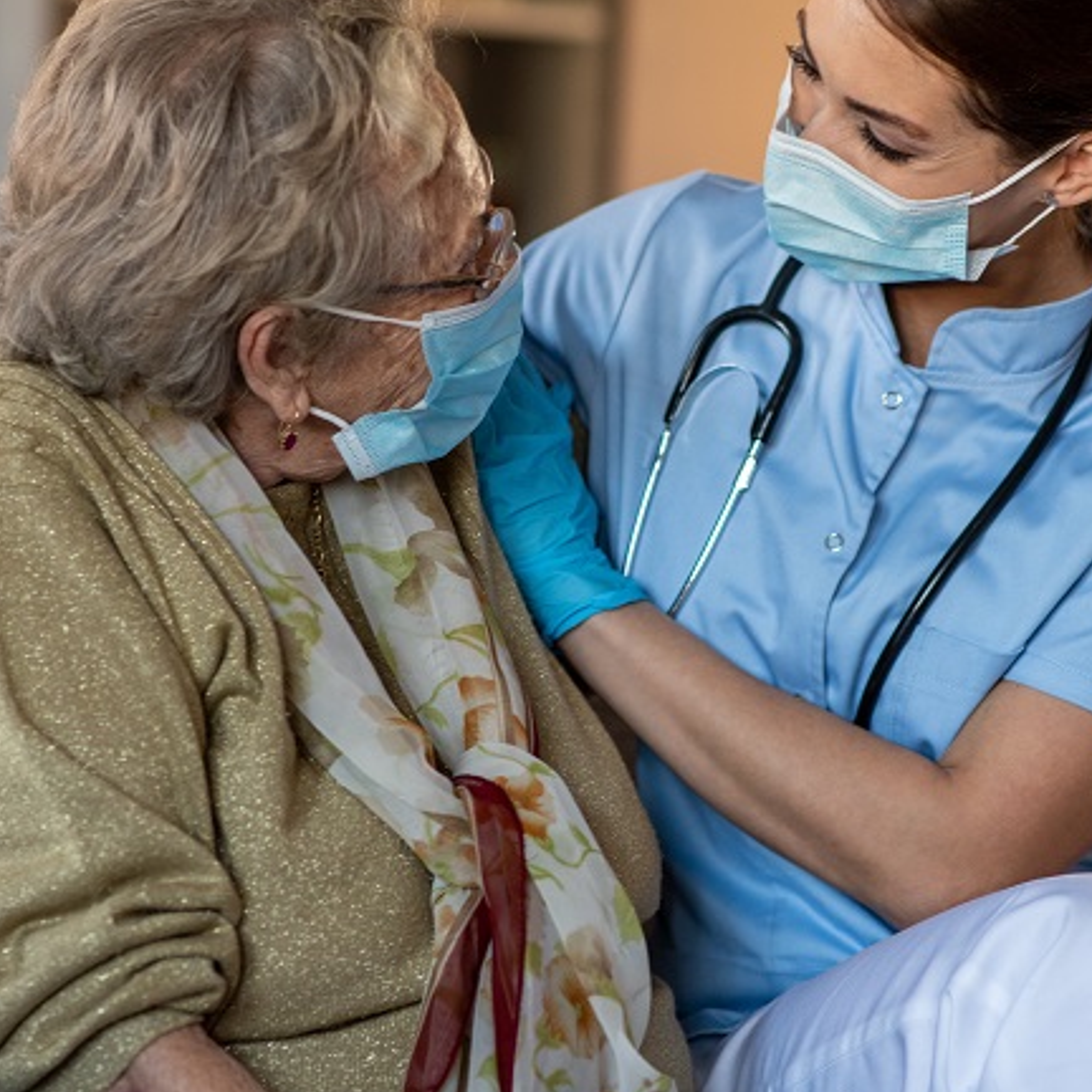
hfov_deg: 12.3
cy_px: 581
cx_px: 617
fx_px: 5068
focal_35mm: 142
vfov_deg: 12.3
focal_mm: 85
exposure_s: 1/100
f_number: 3.2
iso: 640
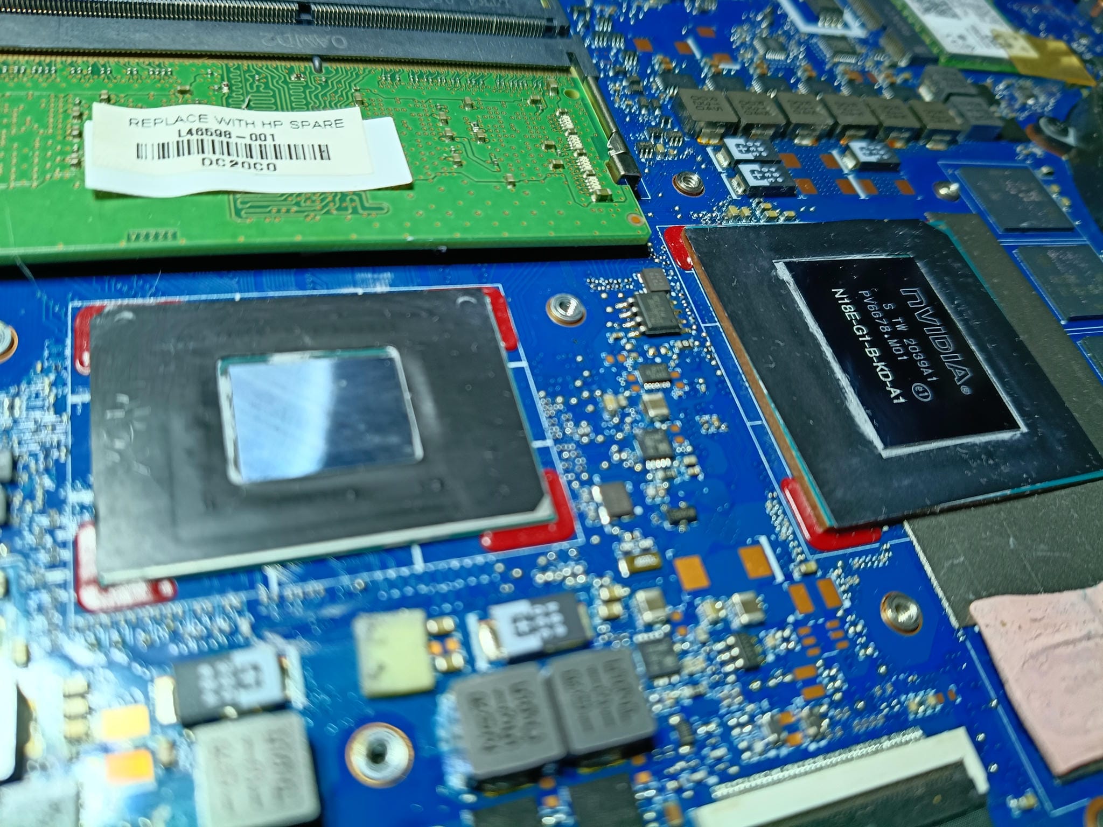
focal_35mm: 26
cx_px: 552
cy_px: 414
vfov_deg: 53.1
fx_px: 828
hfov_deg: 67.3
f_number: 1.8
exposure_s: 1/50
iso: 331
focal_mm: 4.81
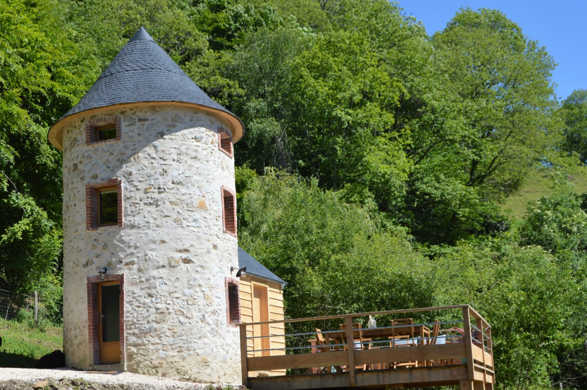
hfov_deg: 38.1
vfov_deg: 25.9
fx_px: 847
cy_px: 237
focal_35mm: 52
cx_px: 244
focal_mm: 28
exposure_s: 1/250
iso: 100
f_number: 8
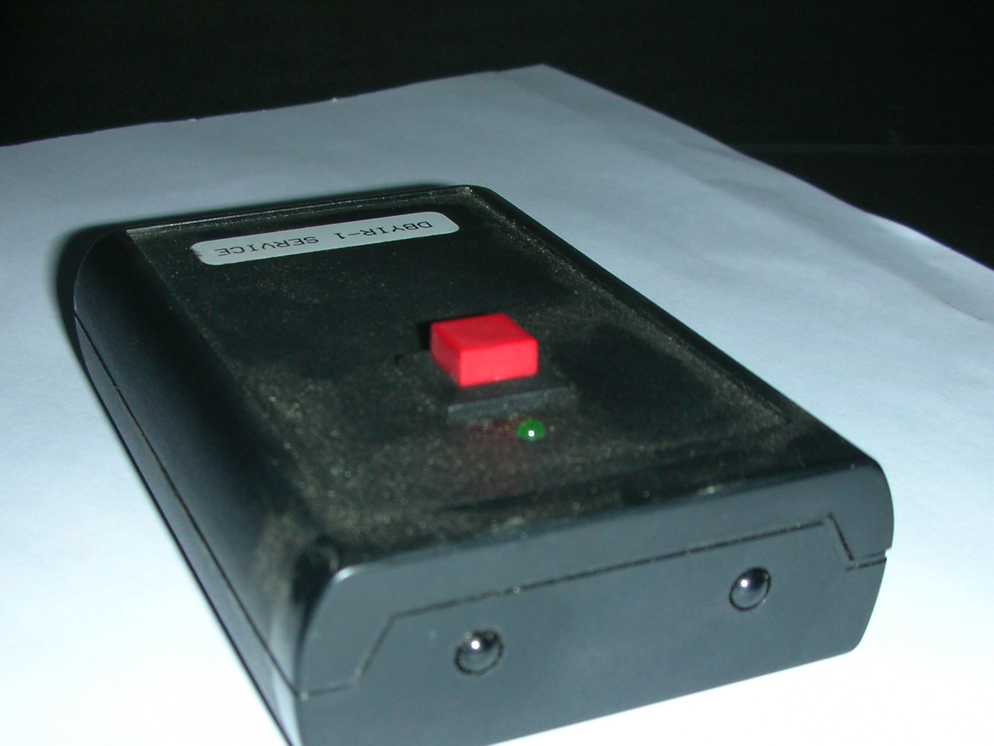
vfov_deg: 27.8
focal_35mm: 52
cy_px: 529
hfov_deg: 36.8
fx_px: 1493
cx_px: 440
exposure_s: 1/60.1
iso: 50
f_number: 3
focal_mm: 5.8
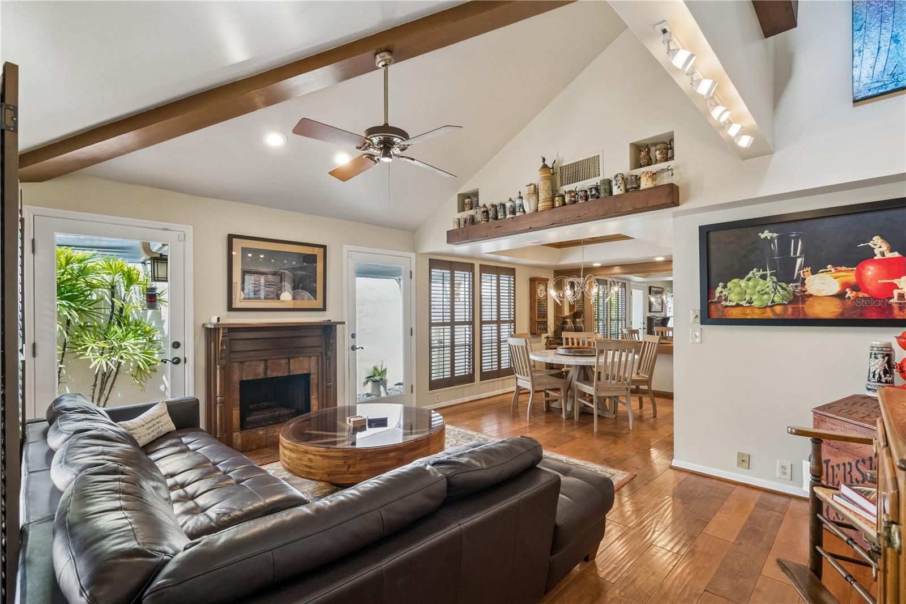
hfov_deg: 96.7
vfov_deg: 73.7
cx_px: 453
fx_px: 403
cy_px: 302
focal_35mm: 16
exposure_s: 1/40
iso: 2500
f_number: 10
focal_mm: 16
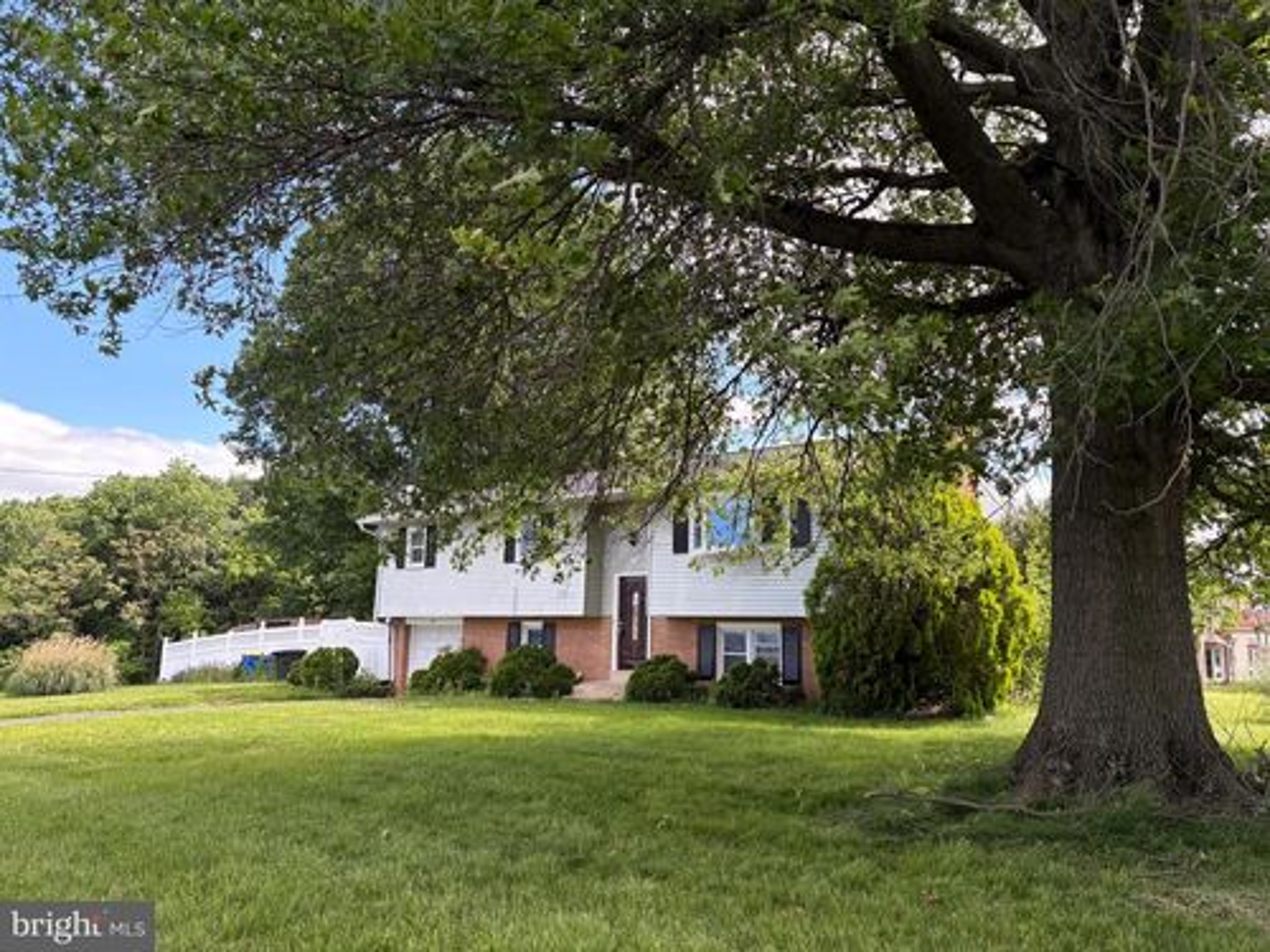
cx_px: 635
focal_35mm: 26
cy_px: 476
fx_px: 954
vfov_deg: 53.1
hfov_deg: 67.3
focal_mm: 5.96
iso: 64
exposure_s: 1/756
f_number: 1.6
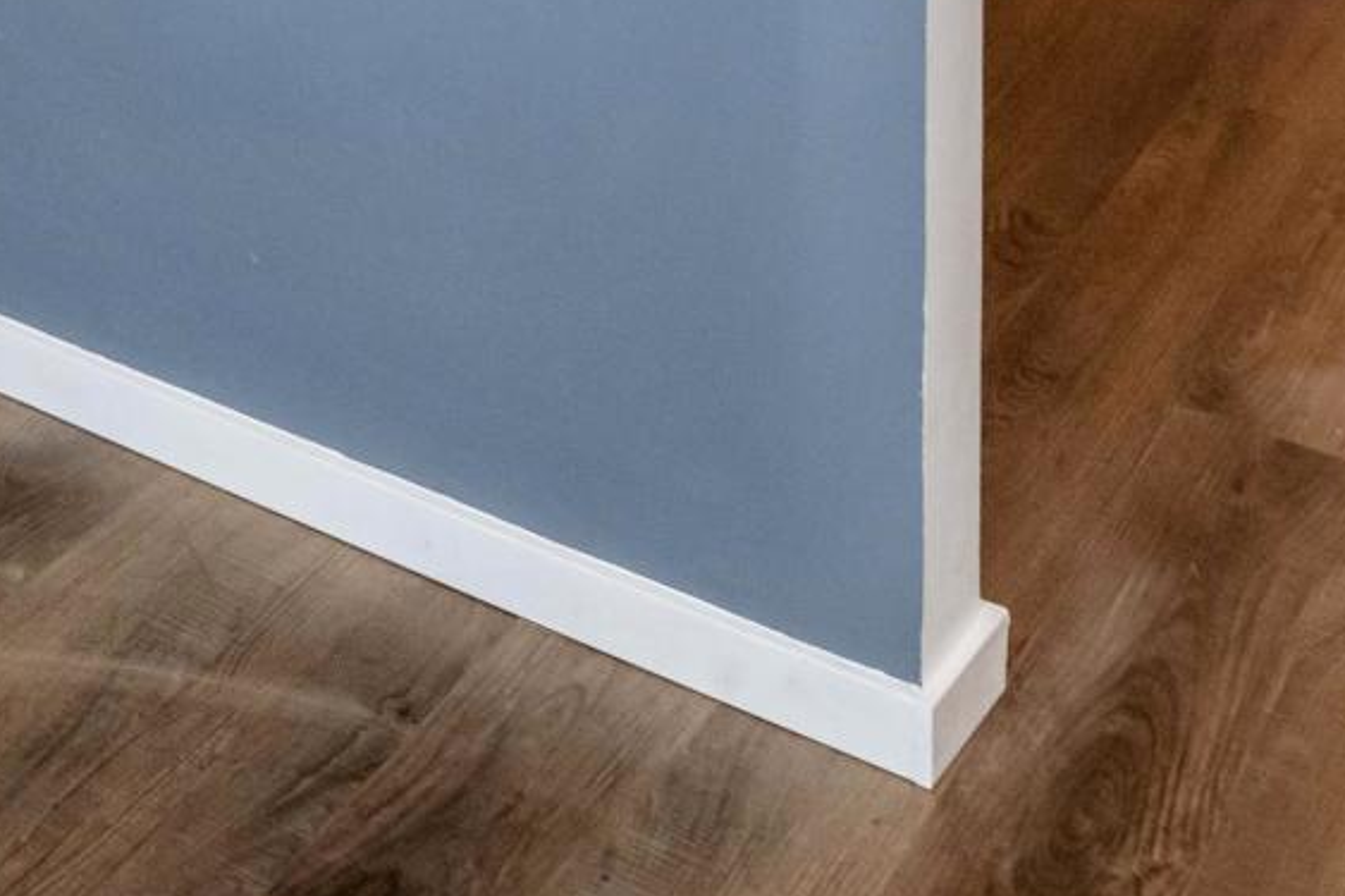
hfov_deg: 21.7
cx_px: -597
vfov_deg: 13.9
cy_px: -1008
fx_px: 2988
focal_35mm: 80
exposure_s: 1/80
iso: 800
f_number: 5.6
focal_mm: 15
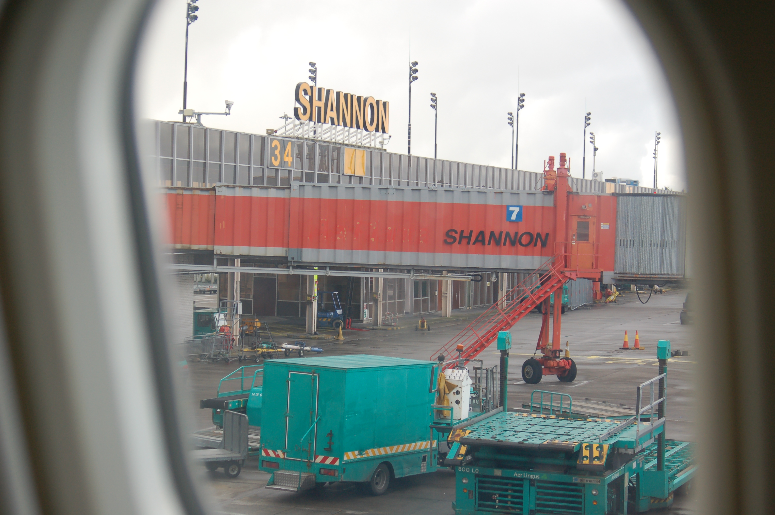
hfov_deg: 27.0
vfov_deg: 18.1
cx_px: 388
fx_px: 1613
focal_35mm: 75
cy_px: 258
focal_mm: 50
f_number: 5.6
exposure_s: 1/320
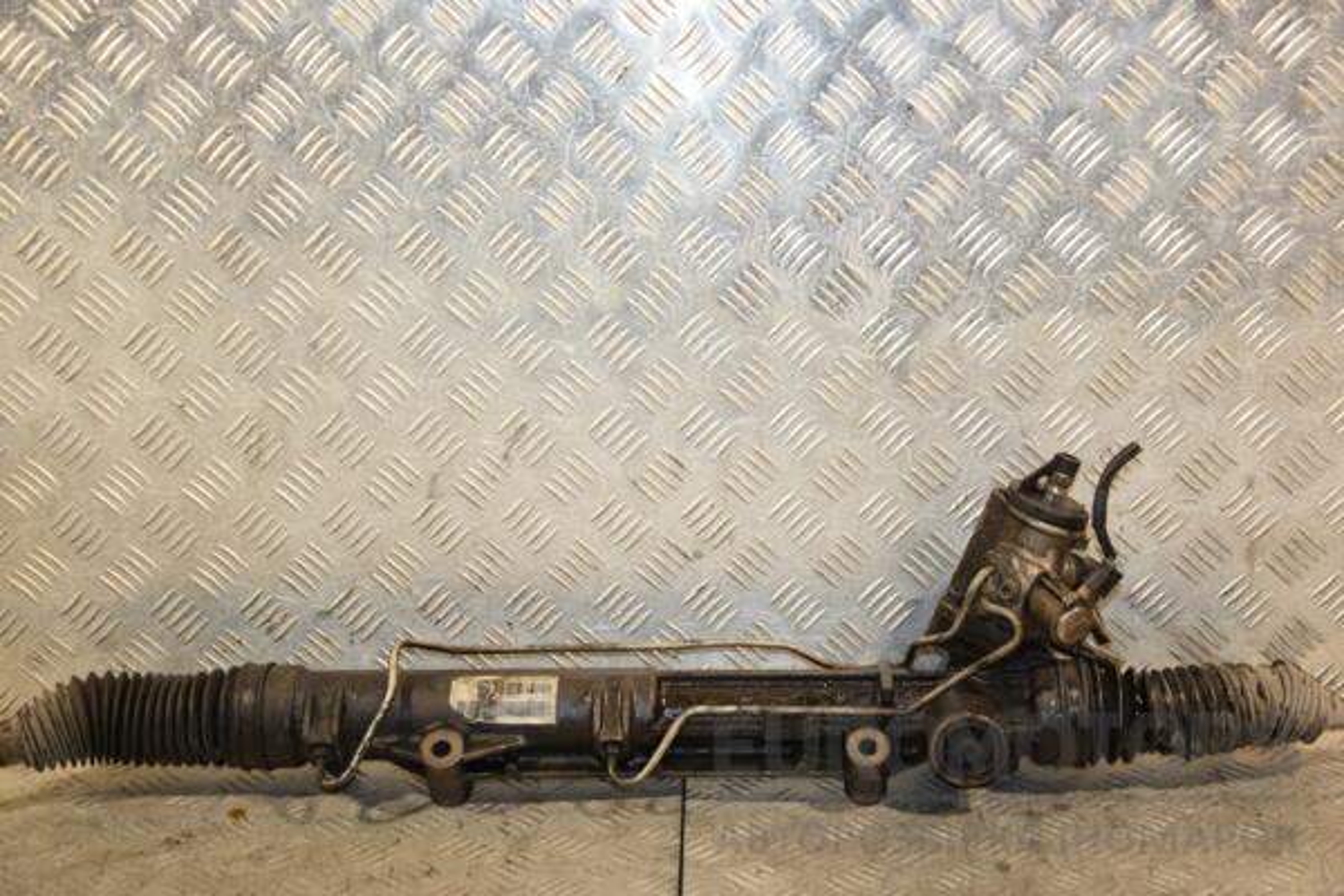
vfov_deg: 23.8
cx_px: 672
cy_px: 448
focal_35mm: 57
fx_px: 2128
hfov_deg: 35.1
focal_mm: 38
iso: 800
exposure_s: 1/200
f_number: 5
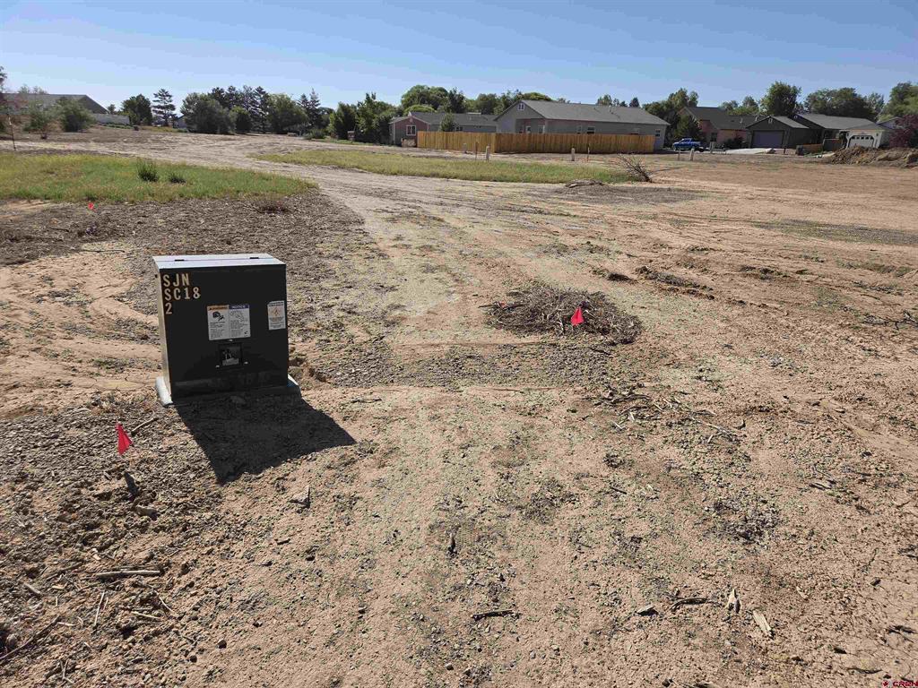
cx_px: 459
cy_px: 344
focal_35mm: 23
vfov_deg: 58.9
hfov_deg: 73.9
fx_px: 610
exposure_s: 1/6414
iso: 80
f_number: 1.8
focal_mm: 5.4
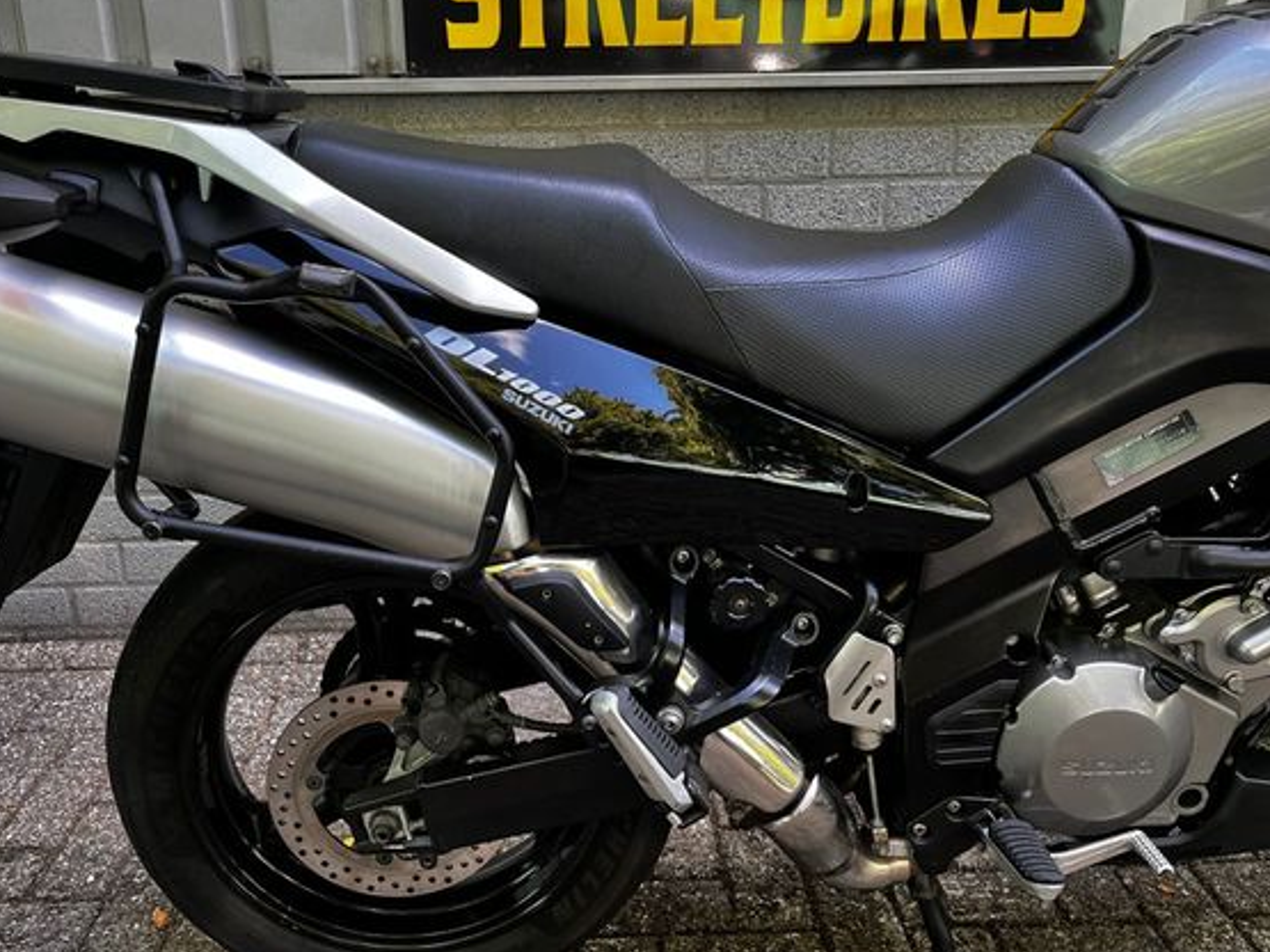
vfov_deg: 46.8
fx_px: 1100
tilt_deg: -17.8
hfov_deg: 59.9
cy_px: 460
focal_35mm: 30
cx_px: 577
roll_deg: +0.6
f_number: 1.6
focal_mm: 5.1
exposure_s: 1/121
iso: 80
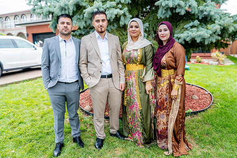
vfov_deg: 48.0
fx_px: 178
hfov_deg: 67.4
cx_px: 118
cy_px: 79
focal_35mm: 27
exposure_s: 1/200
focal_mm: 27
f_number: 7.1
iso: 320
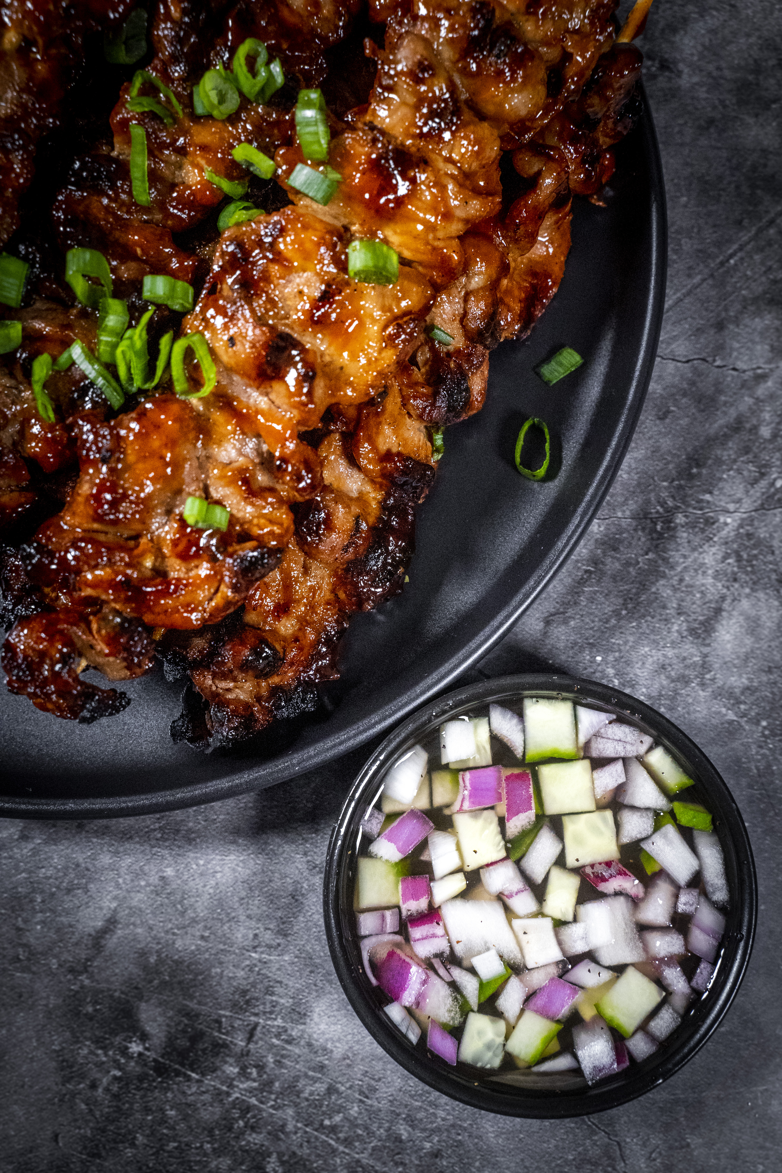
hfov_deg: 36.9
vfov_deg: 53.1
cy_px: 586
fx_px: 1173
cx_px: 391
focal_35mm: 36
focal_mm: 36
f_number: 7.1
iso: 12800
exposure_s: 1/160
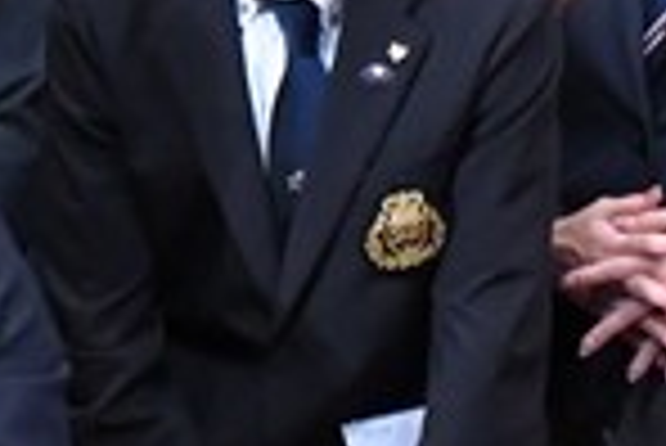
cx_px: 907
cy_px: 356
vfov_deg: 1.1
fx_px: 23203
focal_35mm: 1253
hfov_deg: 1.6
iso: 8000
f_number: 5.6
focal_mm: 160
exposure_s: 1/400
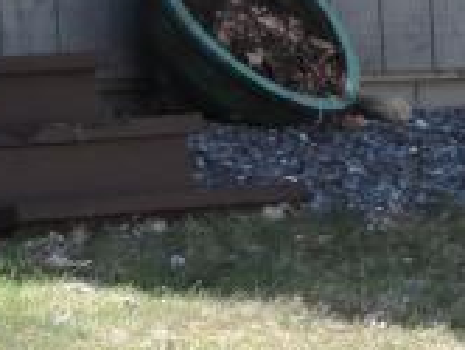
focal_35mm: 524
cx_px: -263
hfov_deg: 3.8
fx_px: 7049
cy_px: -347
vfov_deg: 2.8
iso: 80
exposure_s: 1/125
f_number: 4
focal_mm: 15.1
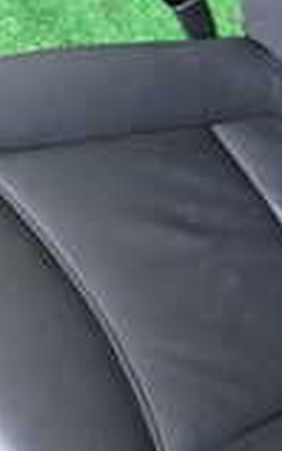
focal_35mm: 121
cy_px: 43
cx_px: 530
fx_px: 1485
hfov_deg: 10.2
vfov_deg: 17.0
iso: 200
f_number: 2.3
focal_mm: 5.4
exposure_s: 1/40
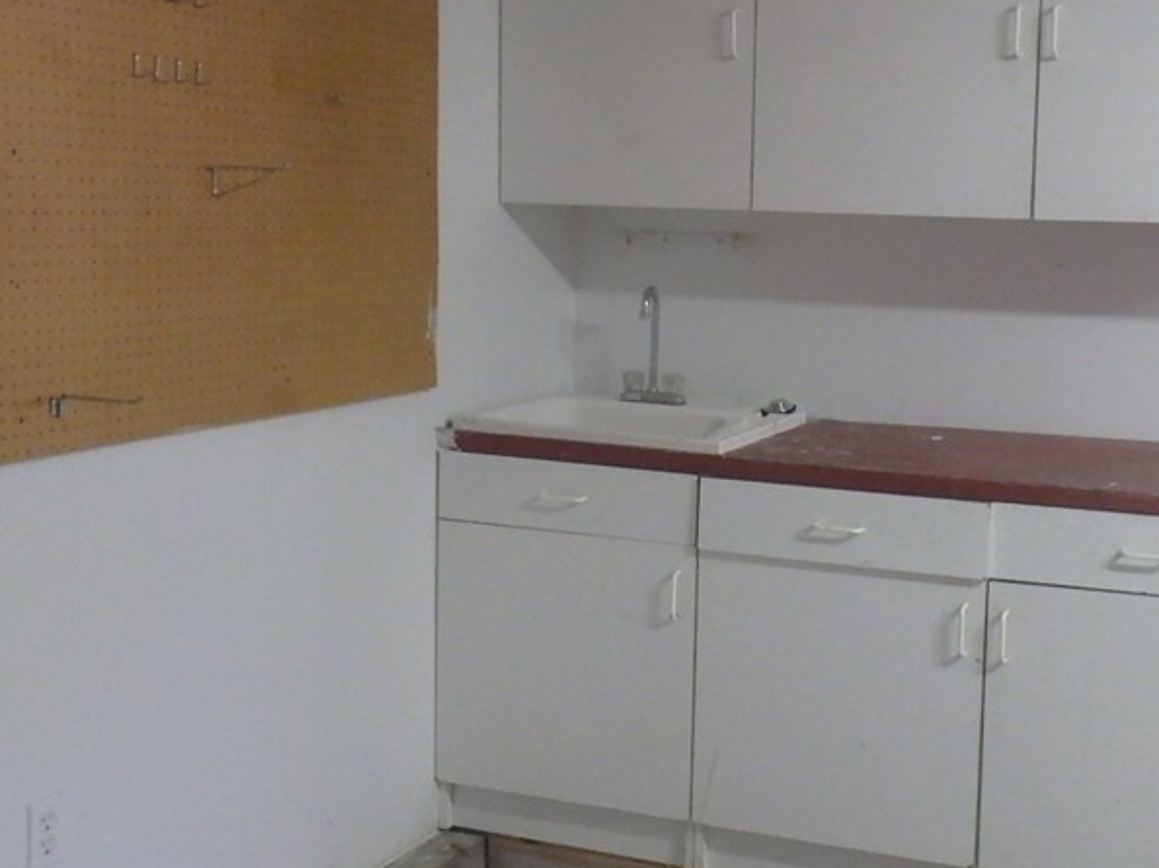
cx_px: 751
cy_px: 451
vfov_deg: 29.1
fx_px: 1673
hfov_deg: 37.9
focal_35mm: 50
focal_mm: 5.2
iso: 800
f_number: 4.6
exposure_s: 1/20
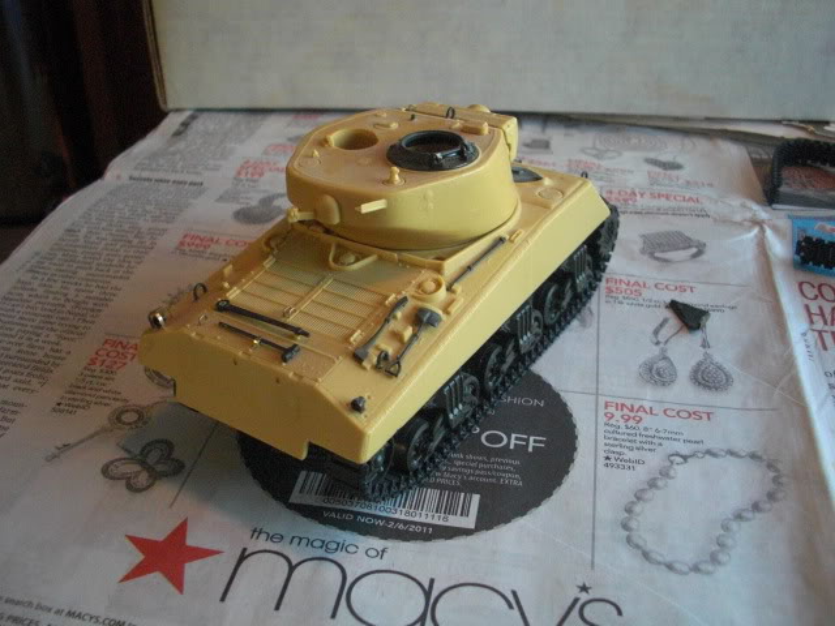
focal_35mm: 36
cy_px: 313
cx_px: 418
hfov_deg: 51.4
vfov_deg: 39.7
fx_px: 868
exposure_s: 1/60
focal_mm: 6.3
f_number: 2.8
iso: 400
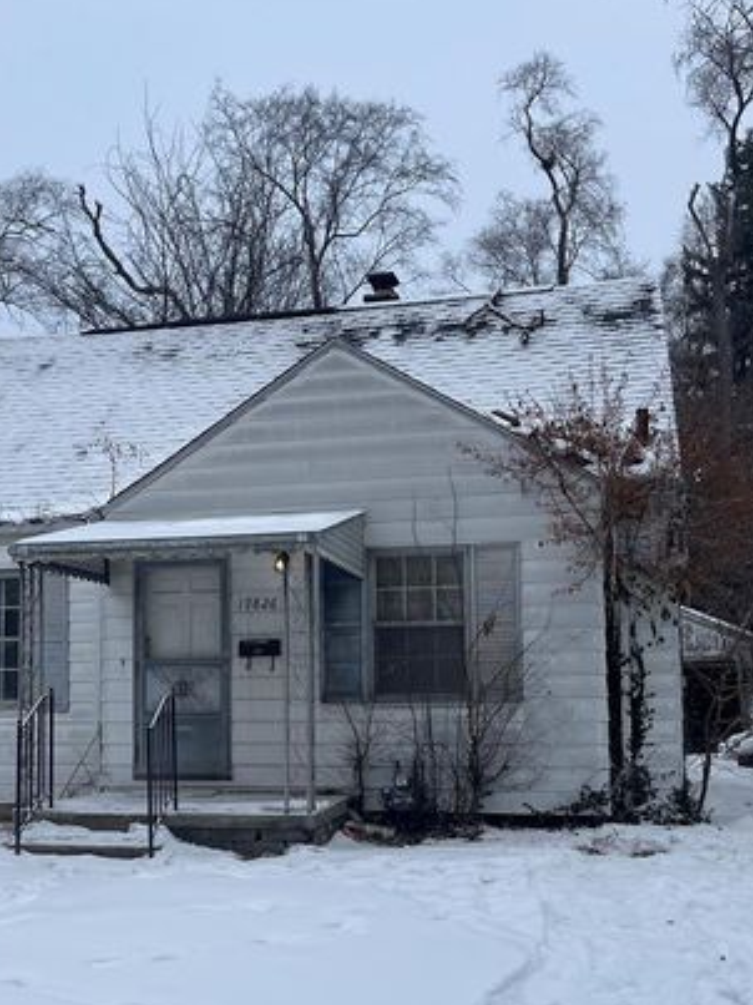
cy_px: 615
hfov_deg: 33.4
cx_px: 277
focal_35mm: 43
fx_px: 1248
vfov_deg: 43.6
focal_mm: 5.1
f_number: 1.6
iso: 50
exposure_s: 1/3049
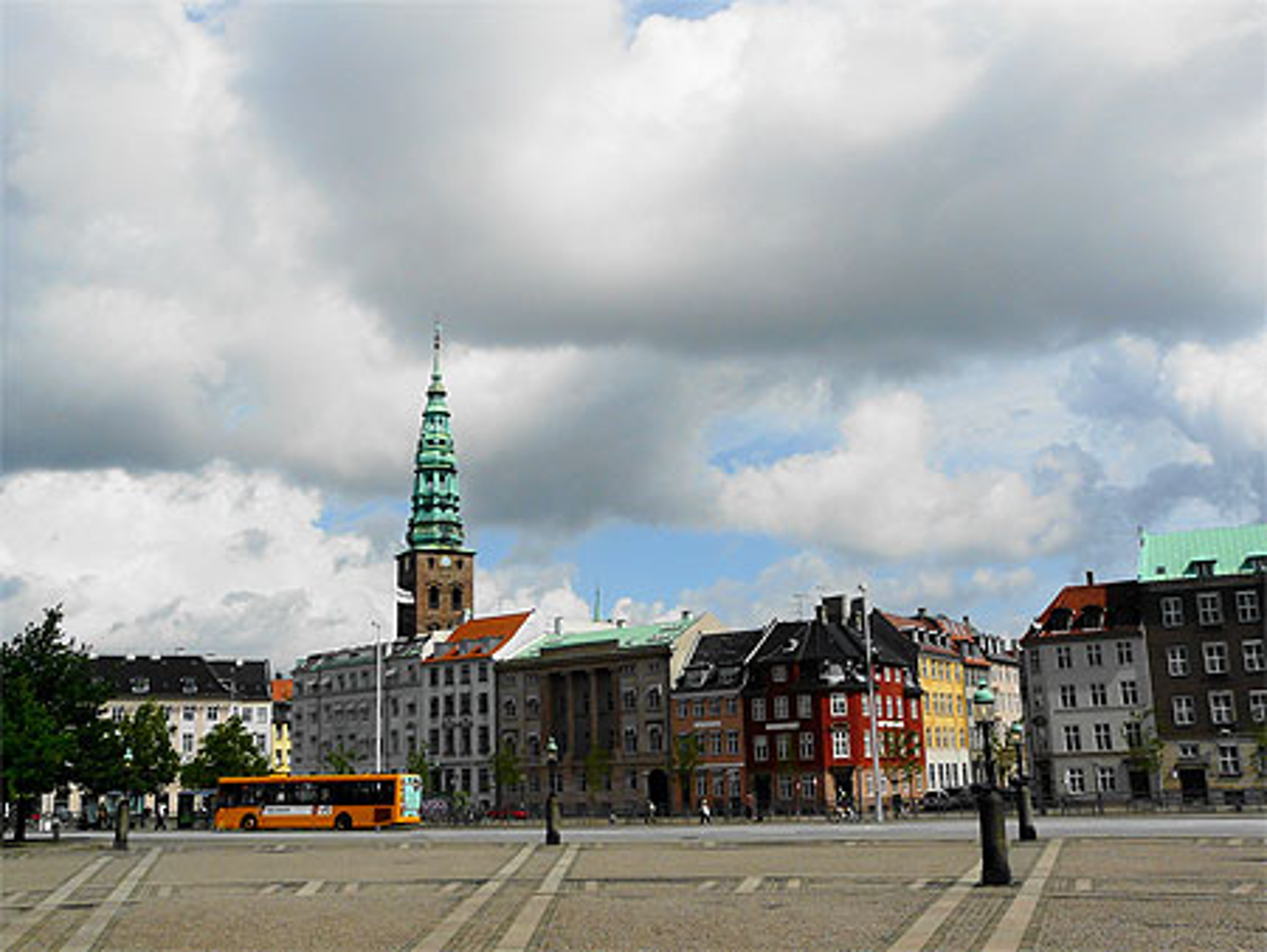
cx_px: 634
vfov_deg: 40.7
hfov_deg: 52.6
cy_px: 476
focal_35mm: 35
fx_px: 1282
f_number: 7.1
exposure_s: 1/500
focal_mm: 5.7
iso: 100
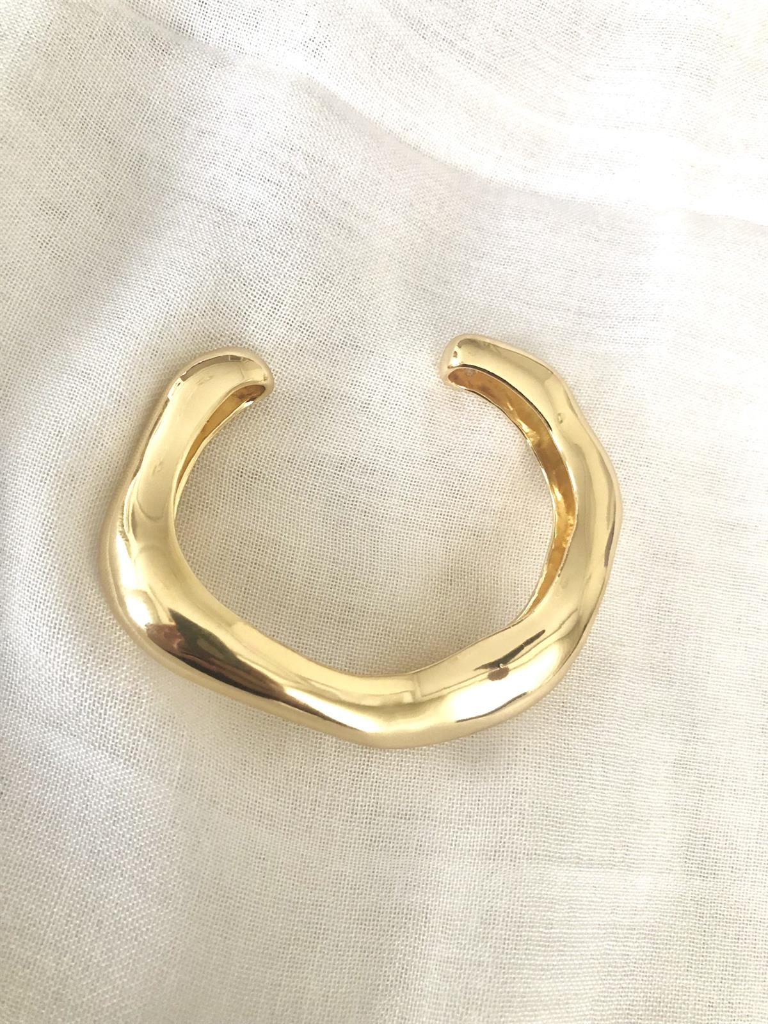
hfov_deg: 49.7
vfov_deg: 63.4
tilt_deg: -72.0
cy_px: 512
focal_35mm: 28
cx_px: 384
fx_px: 828
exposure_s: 1/16
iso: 100
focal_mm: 3.99
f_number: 1.8
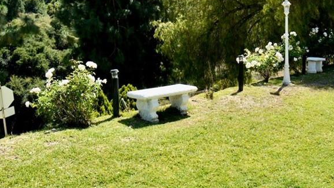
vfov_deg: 29.8
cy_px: 41
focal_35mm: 39
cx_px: 208
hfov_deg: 51.1
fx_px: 345
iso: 125
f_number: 8
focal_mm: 14
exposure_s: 1/250
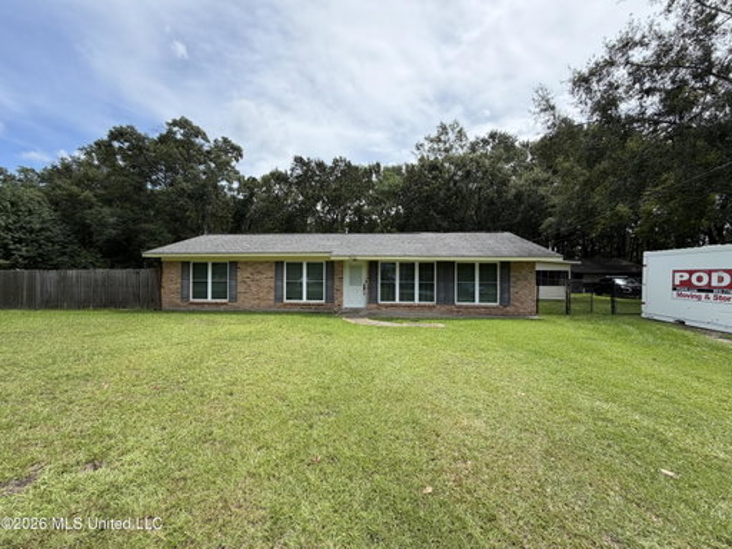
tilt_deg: +0.2
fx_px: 296
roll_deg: +0.1
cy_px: 274
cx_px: 366
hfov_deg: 102.1
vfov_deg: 85.7
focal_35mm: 14
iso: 25
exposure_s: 1/770
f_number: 2.2
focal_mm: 2.22
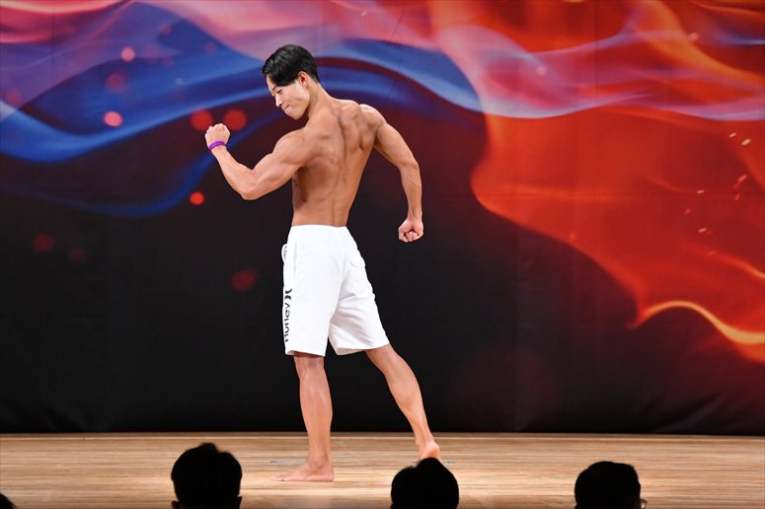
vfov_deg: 5.7
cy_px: 254
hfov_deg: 8.6
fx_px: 5098
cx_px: 382
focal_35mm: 240
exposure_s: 1/400
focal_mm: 160
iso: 3200
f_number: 5.6
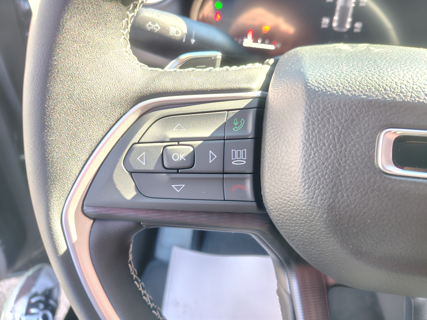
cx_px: 214
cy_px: 160
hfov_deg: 71.6
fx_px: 296
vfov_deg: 56.8
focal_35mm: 24
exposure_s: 1/12.5
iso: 100
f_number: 1.8
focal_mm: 5.56
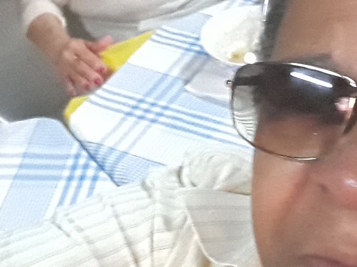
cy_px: 68
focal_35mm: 74
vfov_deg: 19.7
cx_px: 265
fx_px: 763
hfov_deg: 26.0
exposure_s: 1/12
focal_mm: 1.95
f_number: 2.2
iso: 500
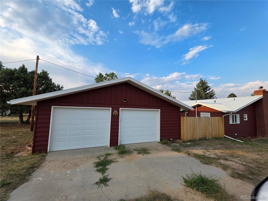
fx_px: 101
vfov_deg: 89.9
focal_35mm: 13
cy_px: 100
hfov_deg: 106.2
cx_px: 134
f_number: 1.9
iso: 40
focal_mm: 2.2
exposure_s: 1/487
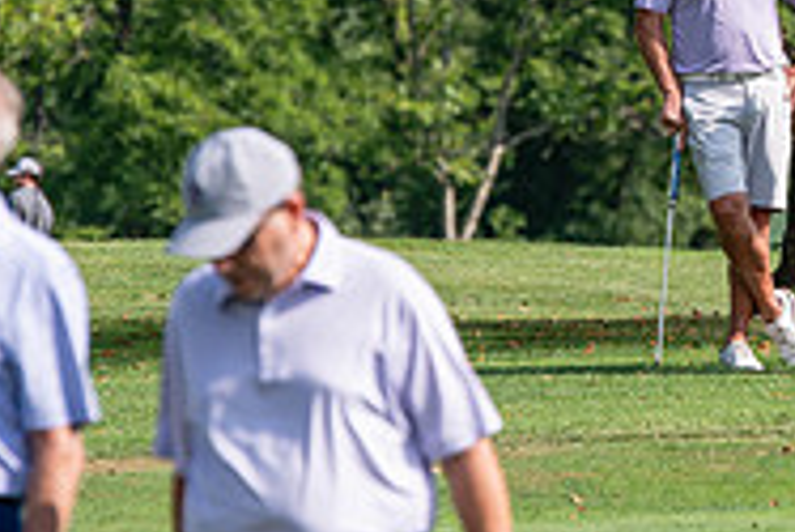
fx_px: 12685
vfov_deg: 2.4
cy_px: 36
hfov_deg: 3.6
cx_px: 812
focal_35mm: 574
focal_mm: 185
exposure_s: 1/400
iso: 80
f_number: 5
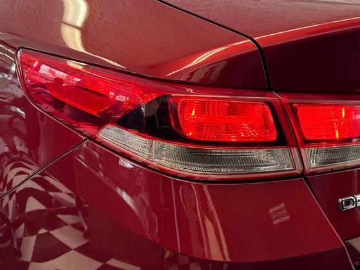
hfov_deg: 34.9
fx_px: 572
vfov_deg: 26.4
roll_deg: -0.8
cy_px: 181
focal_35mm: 55
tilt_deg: -22.9
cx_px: 160
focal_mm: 6.76
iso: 160
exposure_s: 1/60
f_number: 1.78
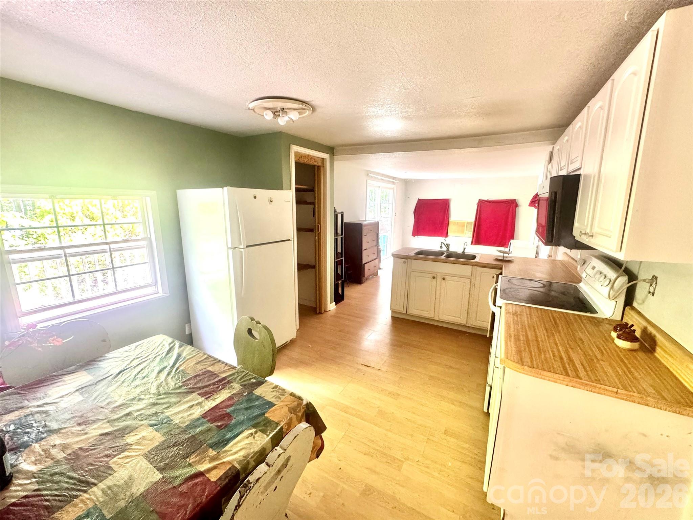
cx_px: 346
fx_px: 280
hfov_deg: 102.1
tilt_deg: -12.2
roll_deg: -1.4
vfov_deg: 85.7
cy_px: 260
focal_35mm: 14
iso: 320
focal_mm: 2.22
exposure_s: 1/60
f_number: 2.2
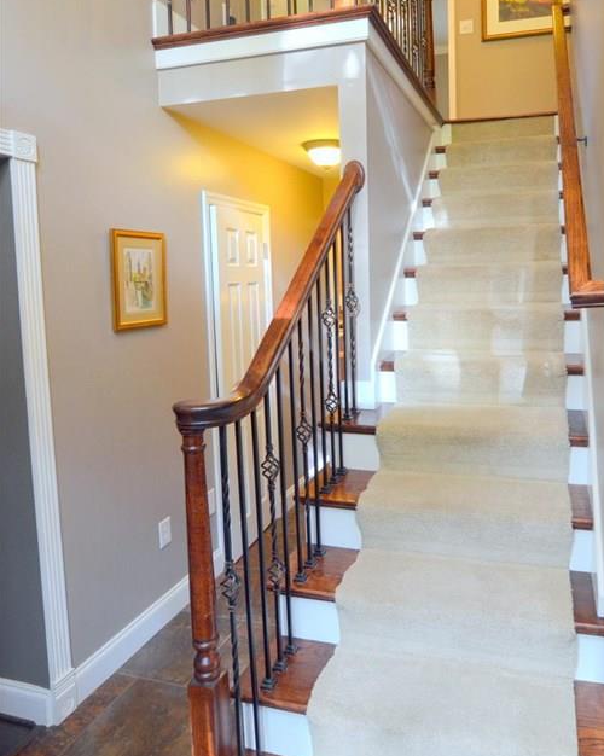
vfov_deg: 70.5
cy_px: 320
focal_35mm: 24
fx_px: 531
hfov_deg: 58.5
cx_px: 382
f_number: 4
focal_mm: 11
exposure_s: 1/60
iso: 640
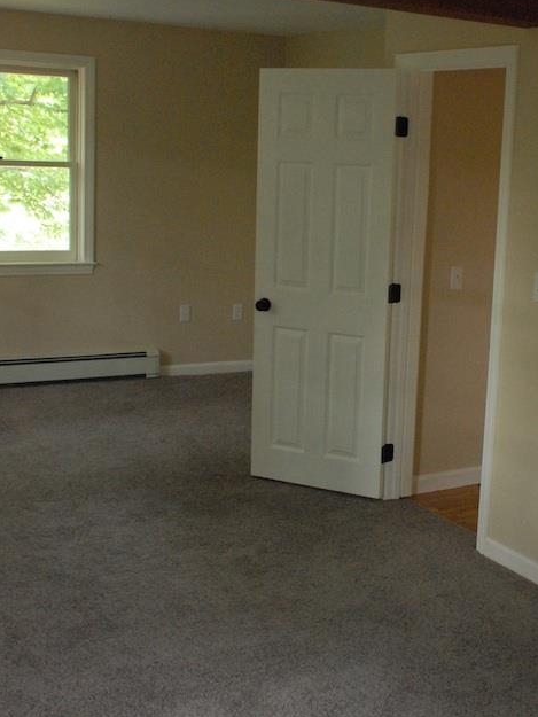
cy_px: 332
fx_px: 1077
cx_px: 383
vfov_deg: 36.8
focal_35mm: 52
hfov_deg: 27.8
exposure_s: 1/60
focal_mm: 22
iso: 1600
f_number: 4.5
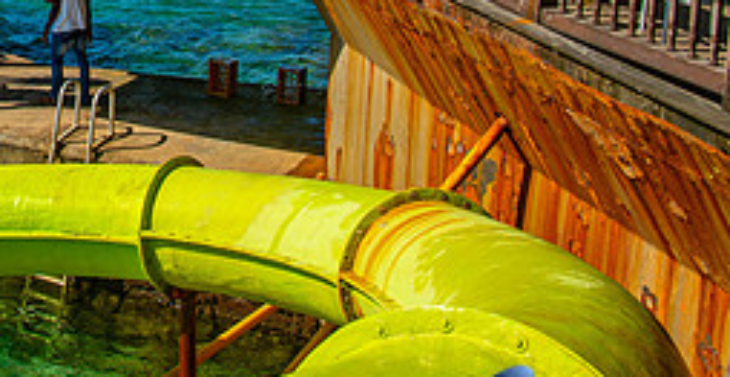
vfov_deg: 18.1
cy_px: -81
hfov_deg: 33.4
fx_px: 1120
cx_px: 21
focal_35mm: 59
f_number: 8
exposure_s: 1/250
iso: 100
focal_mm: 24
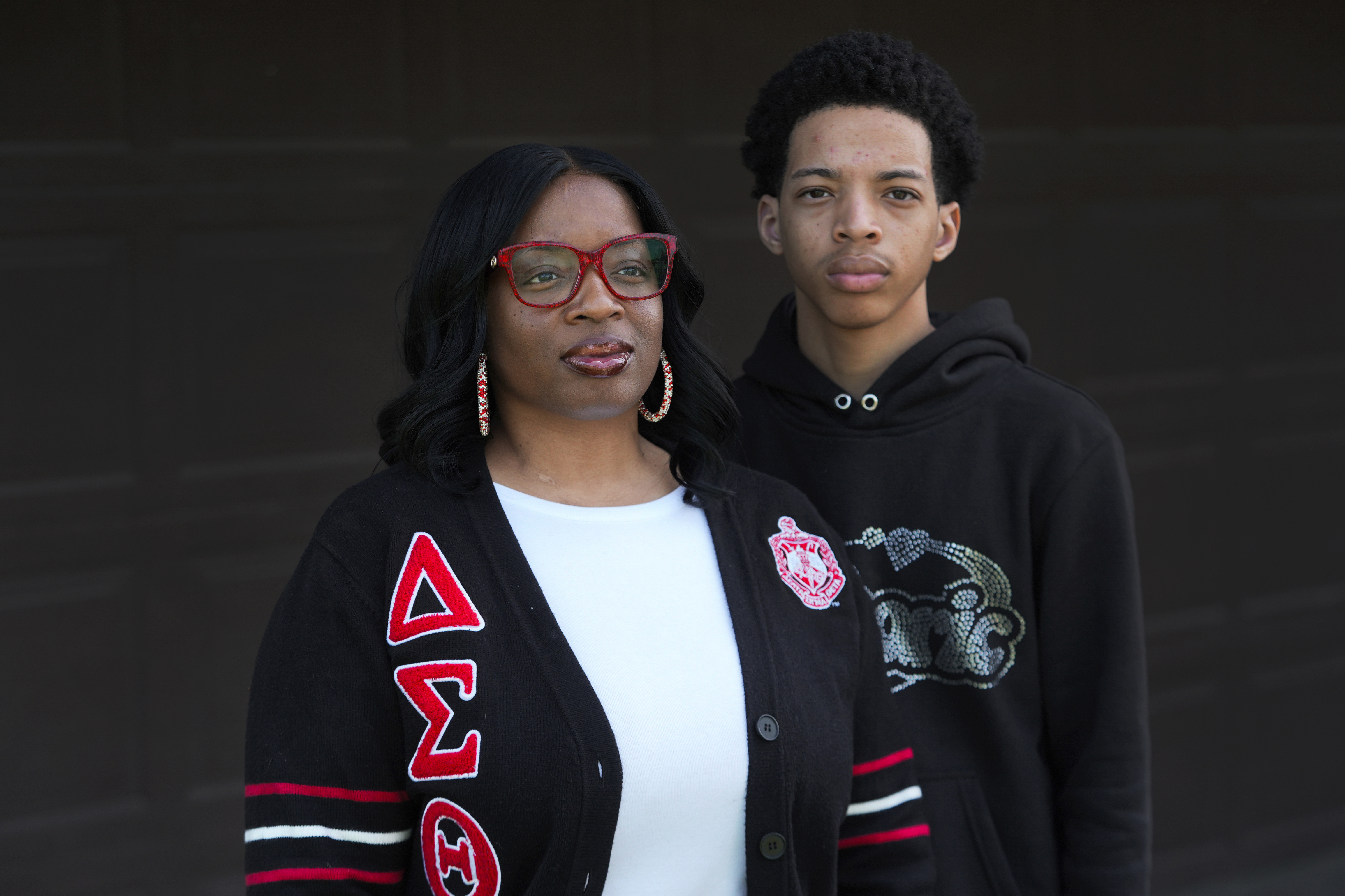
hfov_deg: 24.5
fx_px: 3101
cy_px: 448
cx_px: 672
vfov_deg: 16.5
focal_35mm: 83
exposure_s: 1/500
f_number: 4
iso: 250
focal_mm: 83
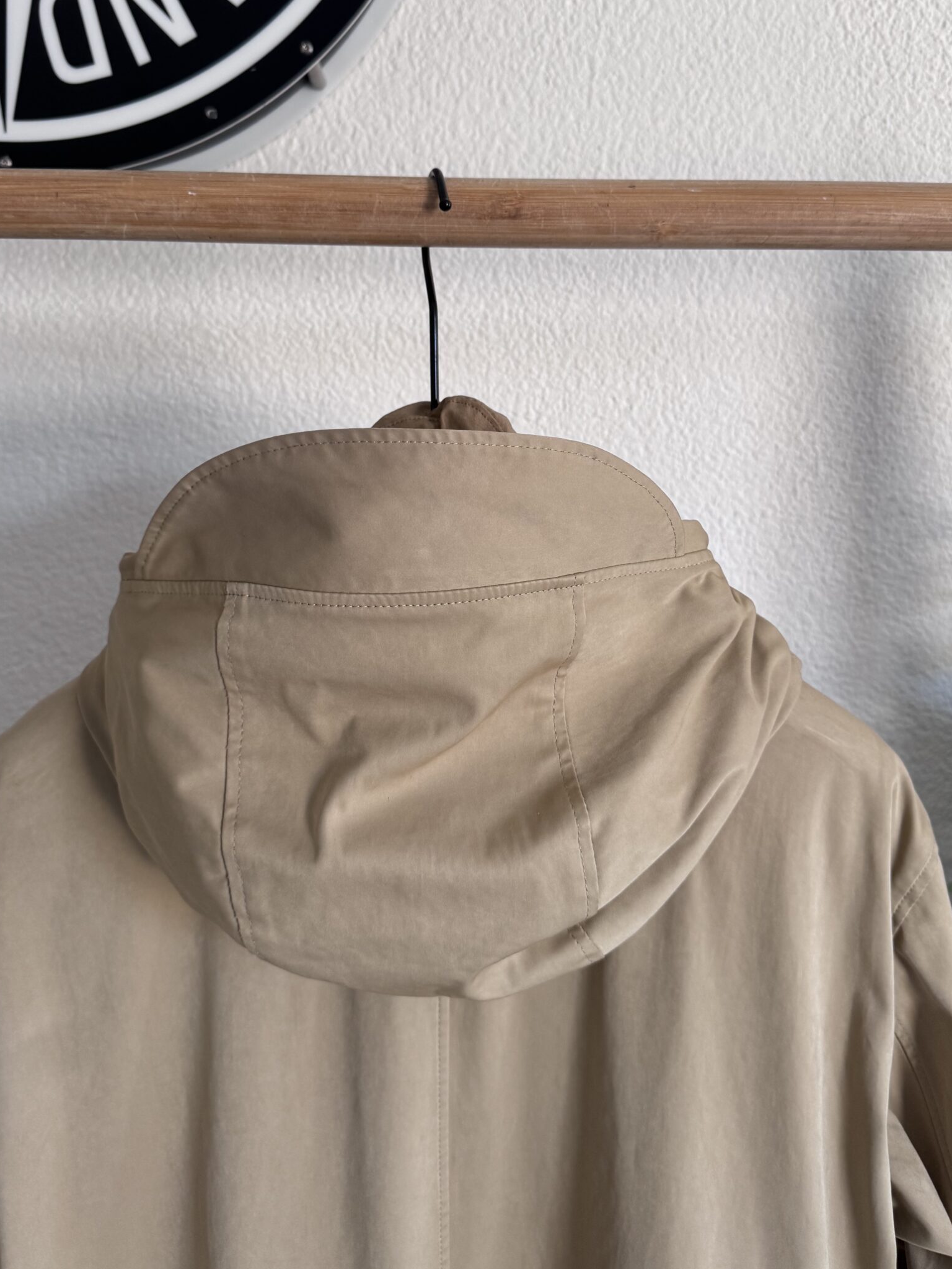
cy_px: 485
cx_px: 468
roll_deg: -1.9
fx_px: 1100
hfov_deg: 46.8
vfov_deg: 59.3
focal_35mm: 30
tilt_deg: -3.1
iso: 160
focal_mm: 6.76
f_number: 1.78
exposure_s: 1/100
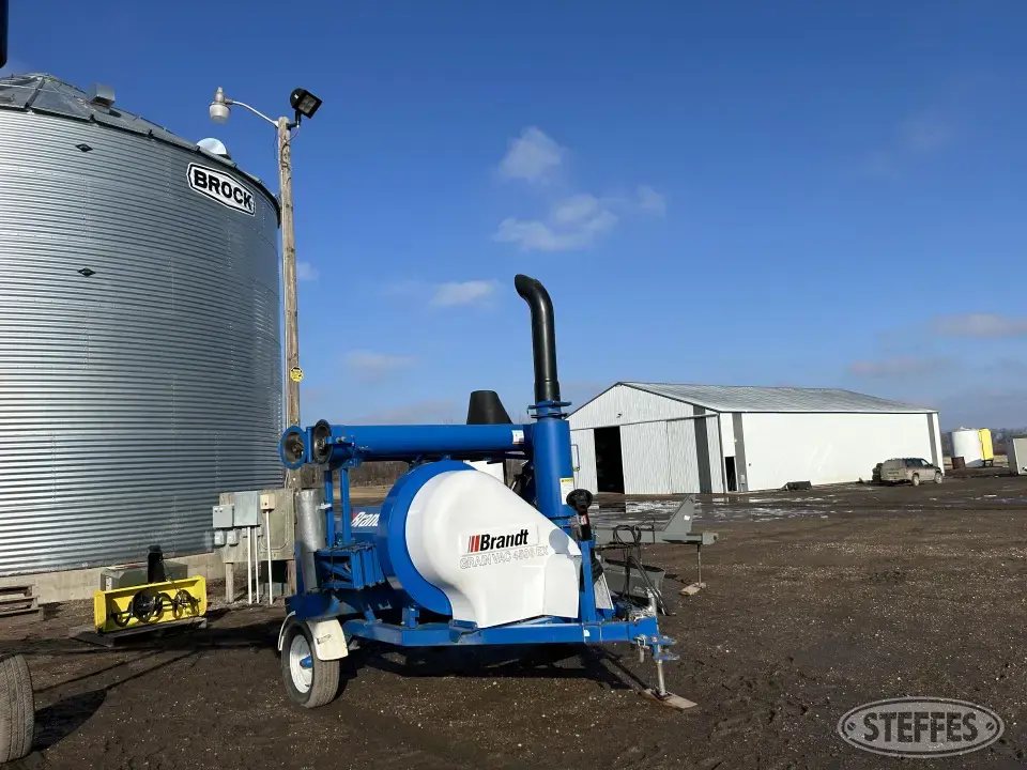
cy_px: 385
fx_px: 771
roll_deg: +3.2
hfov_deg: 67.3
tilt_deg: +5.7
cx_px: 514
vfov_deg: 53.1
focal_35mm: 26
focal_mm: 5.7
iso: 50
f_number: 1.5
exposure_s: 1/7463
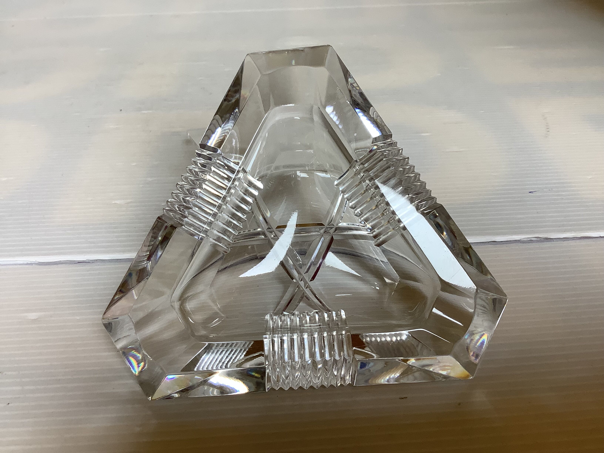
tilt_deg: -36.0
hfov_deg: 58.4
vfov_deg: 45.4
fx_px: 541
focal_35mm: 31
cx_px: 302
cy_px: 226
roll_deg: +2.0
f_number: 2.4
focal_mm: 3.3
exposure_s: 1/100
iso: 64
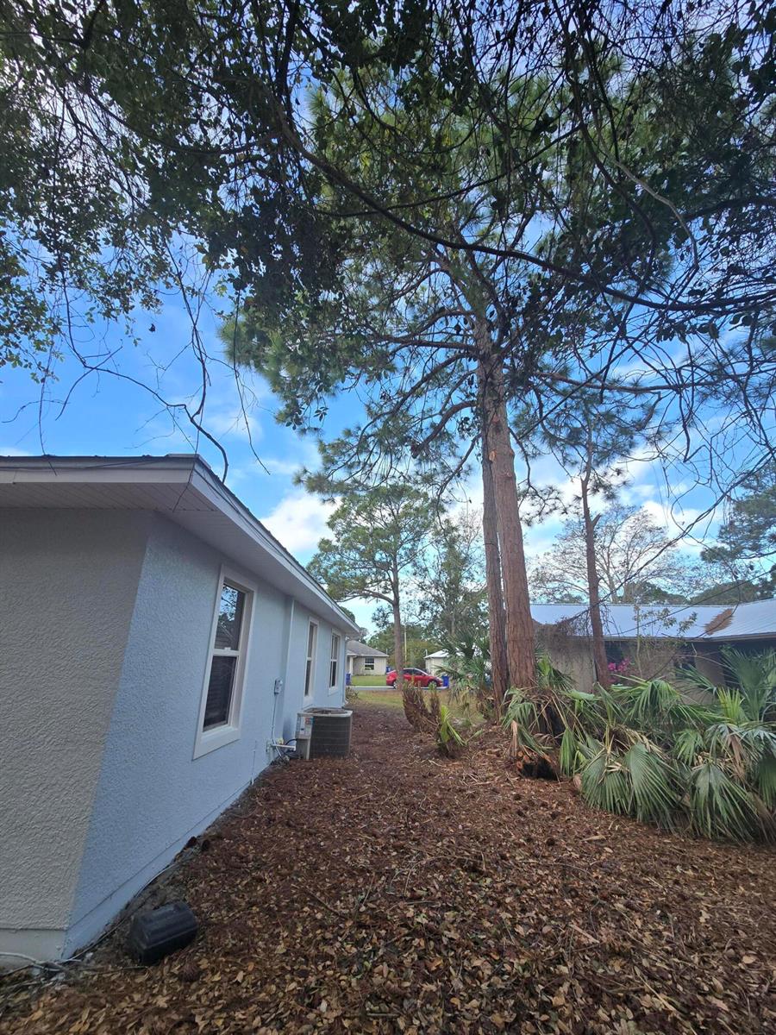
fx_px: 389
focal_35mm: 13
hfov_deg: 89.9
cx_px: 388
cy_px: 518
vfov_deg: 106.2
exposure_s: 1/542
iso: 50
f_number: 2.2
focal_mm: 2.2
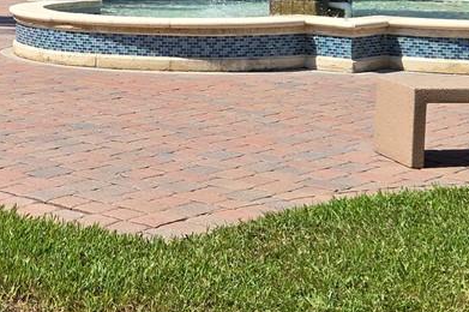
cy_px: -30
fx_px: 1276
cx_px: 16
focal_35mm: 98
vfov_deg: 13.7
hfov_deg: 20.3
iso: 25
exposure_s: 1/2397
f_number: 1.8
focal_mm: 5.4
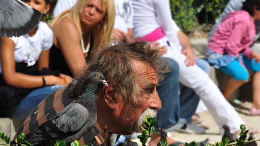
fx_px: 1984
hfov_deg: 7.5
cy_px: 93
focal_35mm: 288
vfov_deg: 4.2
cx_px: 144
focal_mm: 135
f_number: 11
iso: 200
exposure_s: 1/400
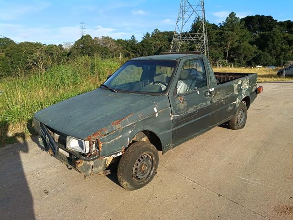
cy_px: 110
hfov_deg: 67.3
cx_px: 146
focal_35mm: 26
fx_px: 220
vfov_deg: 53.1
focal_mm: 4.81
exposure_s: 1/1104
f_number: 1.8
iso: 150
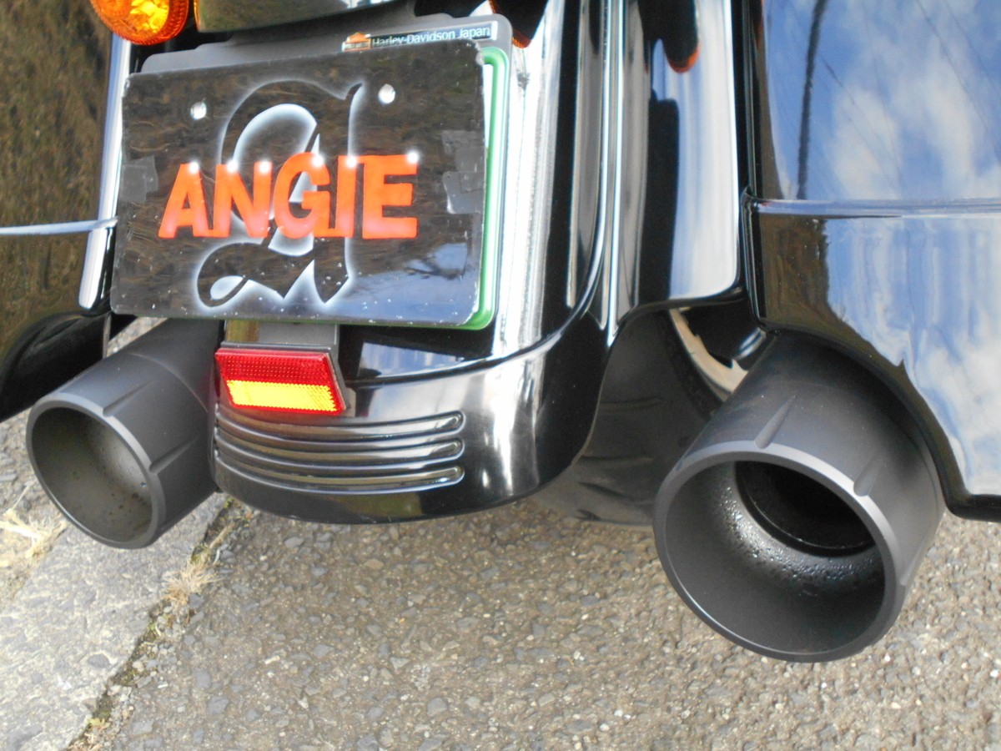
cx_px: 500
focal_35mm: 44
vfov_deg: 32.9
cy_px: 376
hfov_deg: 42.9
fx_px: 1272
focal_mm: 7.7
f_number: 4.2
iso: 400
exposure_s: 1/250
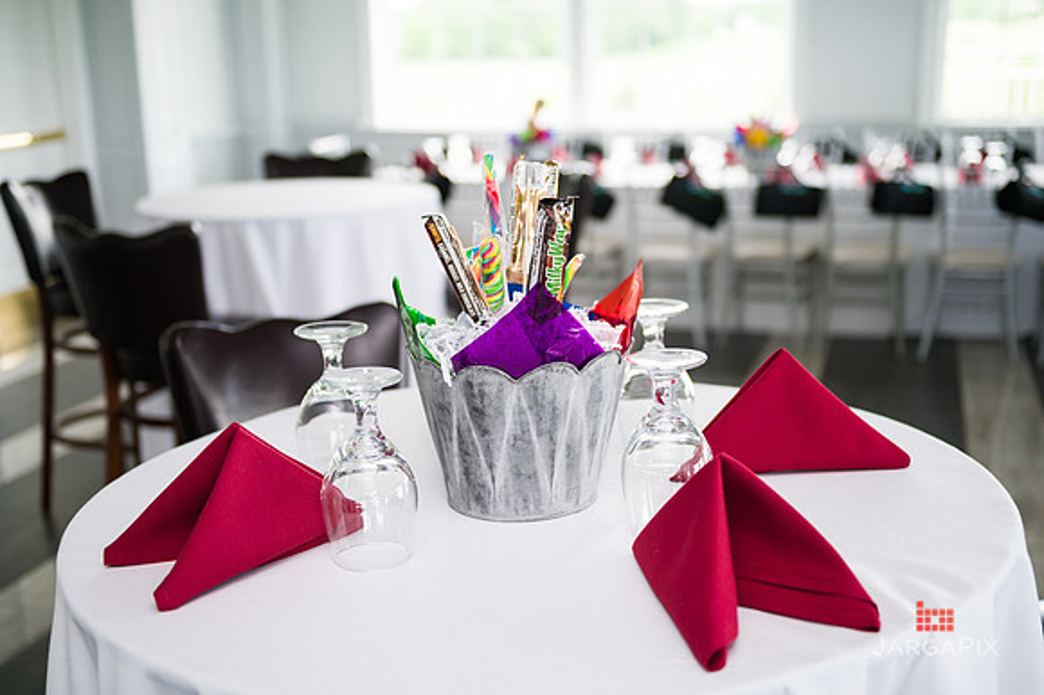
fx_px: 1275
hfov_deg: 44.5
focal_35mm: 44
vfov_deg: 30.5
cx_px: 522
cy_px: 348
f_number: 3.2
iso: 200
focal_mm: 44
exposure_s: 1/200
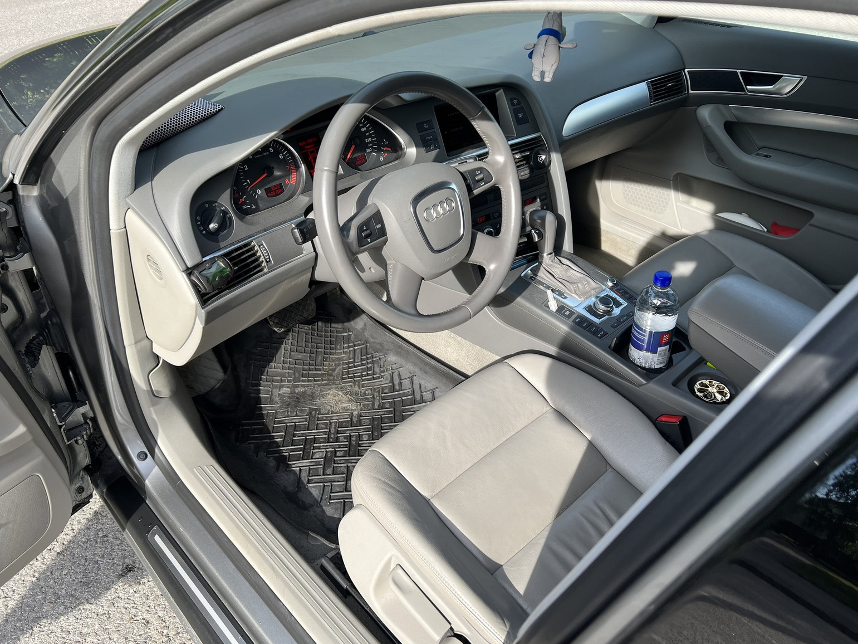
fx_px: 669
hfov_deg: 65.3
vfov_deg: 51.4
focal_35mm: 27
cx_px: 441
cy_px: 330
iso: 50
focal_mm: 5.7
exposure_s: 1/808
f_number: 1.5
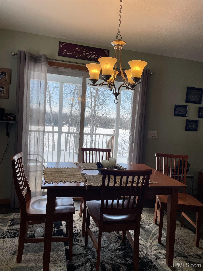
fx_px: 203
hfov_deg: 53.1
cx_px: 102
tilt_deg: -3.9
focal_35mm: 26
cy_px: 136
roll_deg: -2.6
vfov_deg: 67.3
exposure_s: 1/947
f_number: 1.6
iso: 32
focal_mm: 4.2
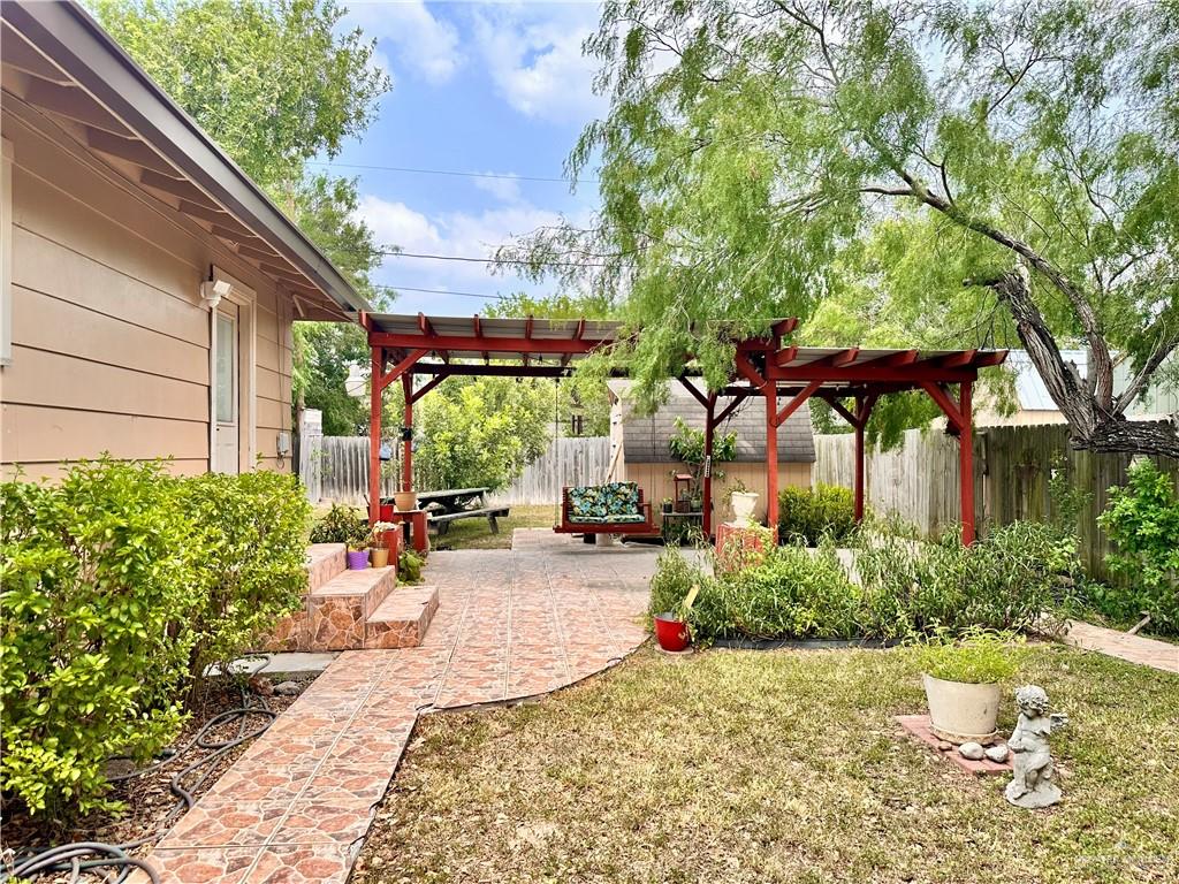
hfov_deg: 71.6
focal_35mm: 24
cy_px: 442
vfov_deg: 56.8
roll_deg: +0.0
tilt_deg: +0.7
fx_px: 817
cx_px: 590
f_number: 1.78
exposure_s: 1/1339
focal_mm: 6.86
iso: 80
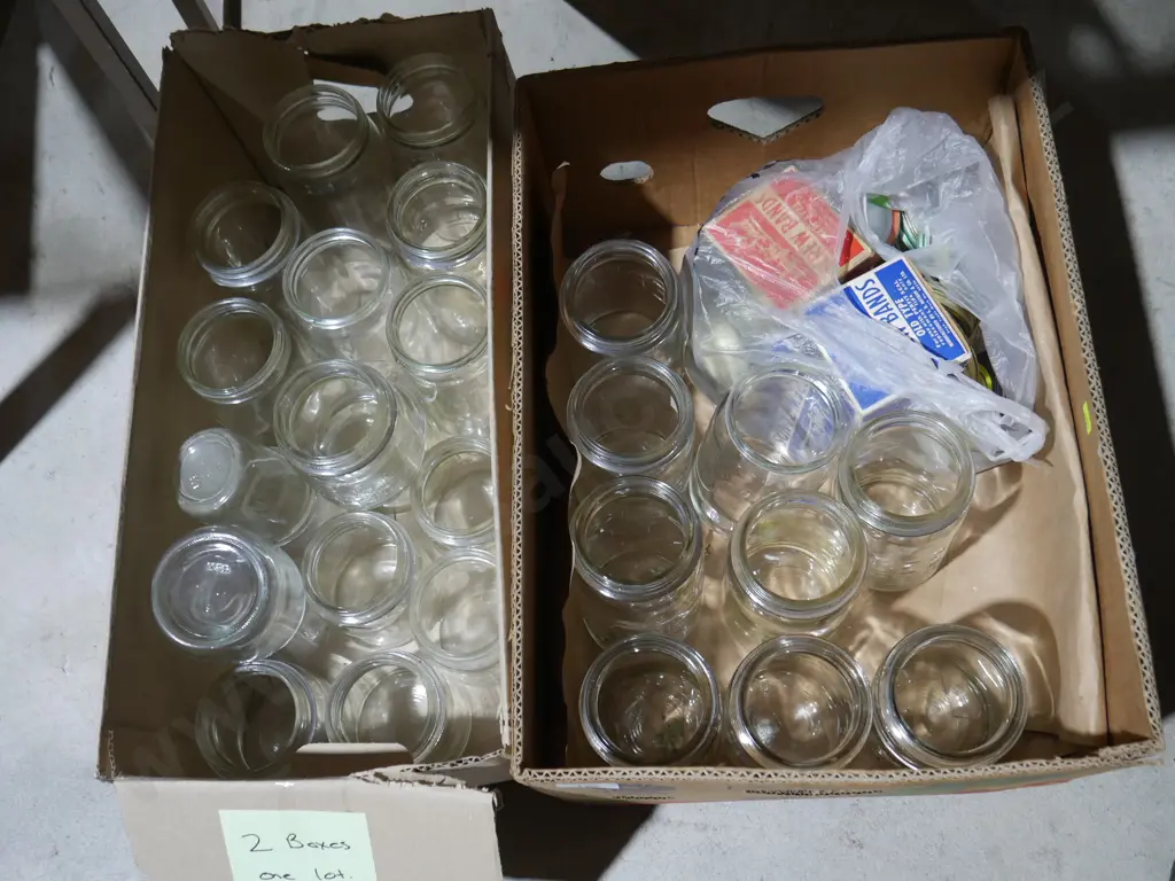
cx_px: 588
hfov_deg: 54.0
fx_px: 1154
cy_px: 440
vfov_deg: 41.8
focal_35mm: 34
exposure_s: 1/60
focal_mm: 17
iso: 500
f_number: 4
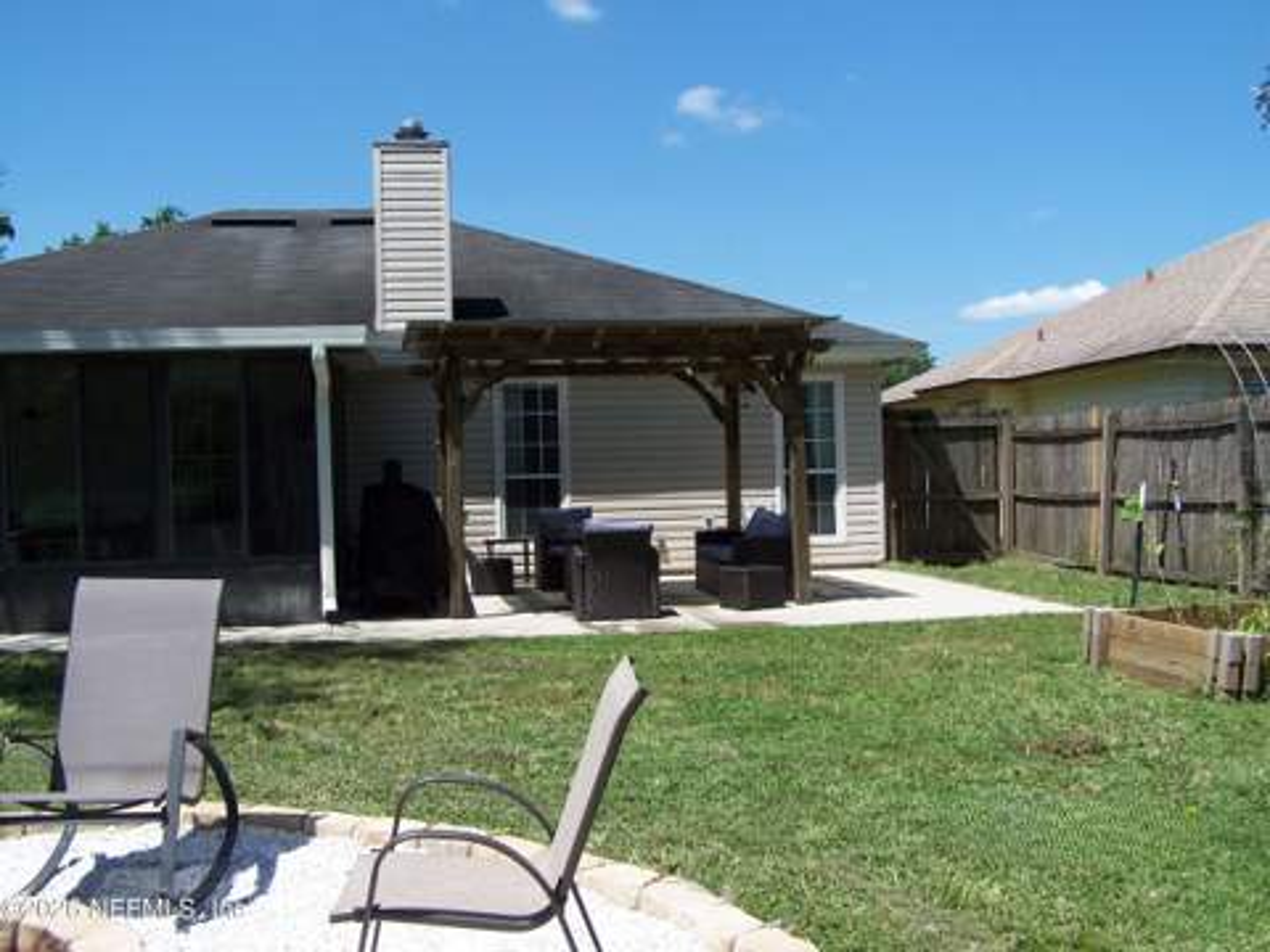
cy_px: 476
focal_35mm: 38
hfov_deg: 49.0
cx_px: 635
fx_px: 1394
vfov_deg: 37.7
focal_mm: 6.3
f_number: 4
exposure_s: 1/750
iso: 80
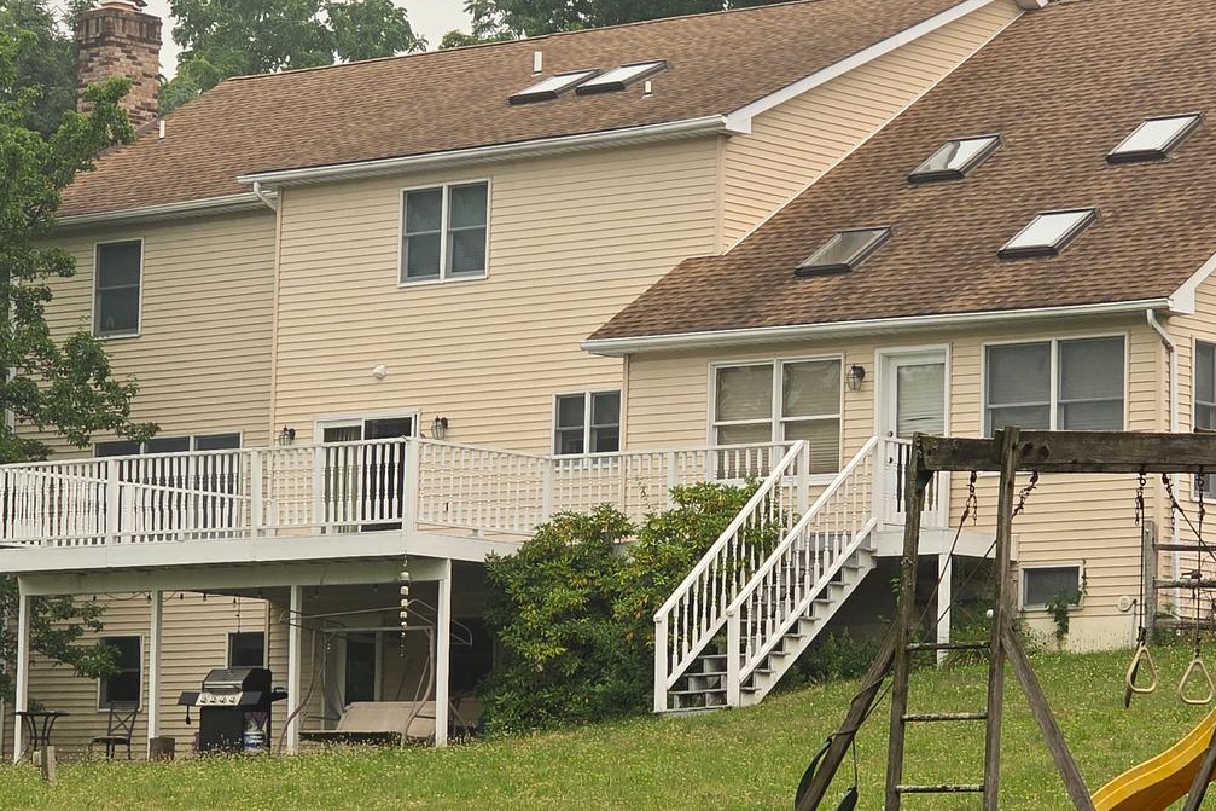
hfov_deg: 14.1
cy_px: 469
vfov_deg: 9.4
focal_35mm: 146
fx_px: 4930
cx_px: 706
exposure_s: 1/1325
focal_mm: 7.9
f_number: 2.4
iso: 50
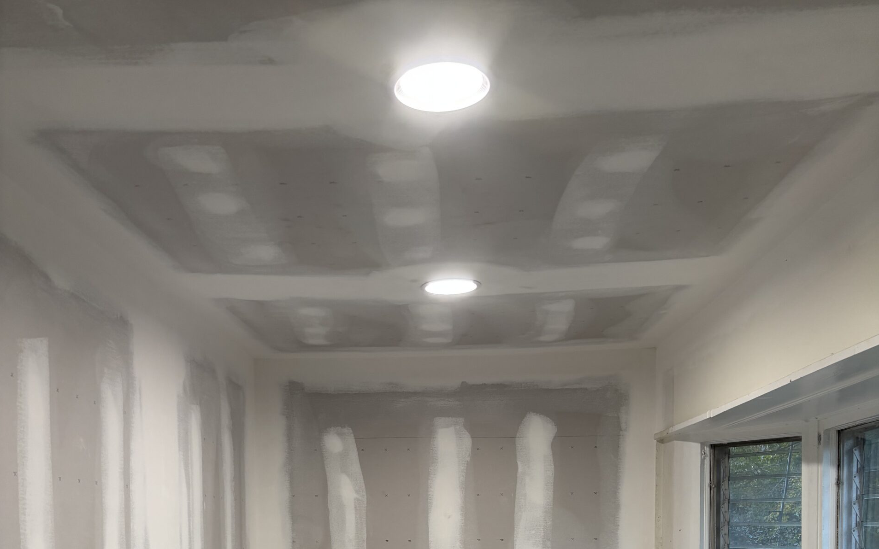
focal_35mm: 37
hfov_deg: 52.7
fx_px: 886
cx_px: 440
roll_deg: +0.3
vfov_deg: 31.9
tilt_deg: -2.2
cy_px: 545
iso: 80
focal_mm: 5.96
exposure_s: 1/60
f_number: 1.6
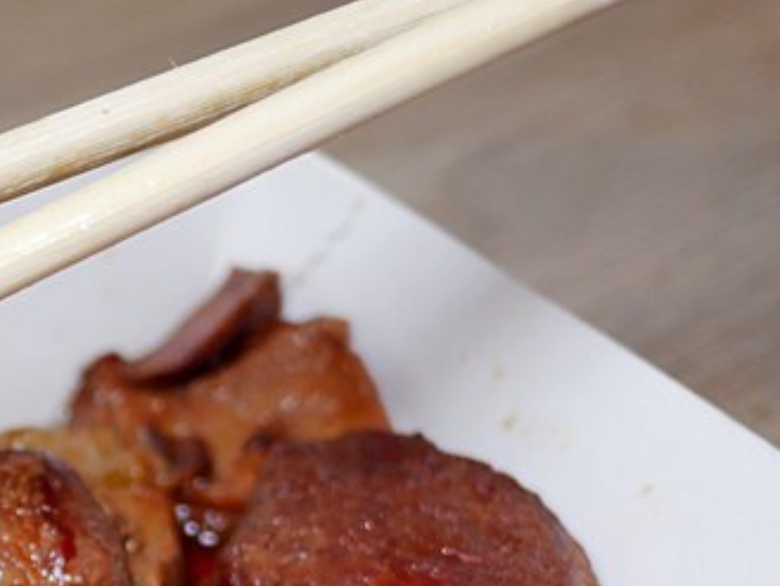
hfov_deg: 21.1
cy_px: 706
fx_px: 1916
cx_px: -202
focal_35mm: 85
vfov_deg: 16.6
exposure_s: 1/125
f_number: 2.5
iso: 200
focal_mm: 14
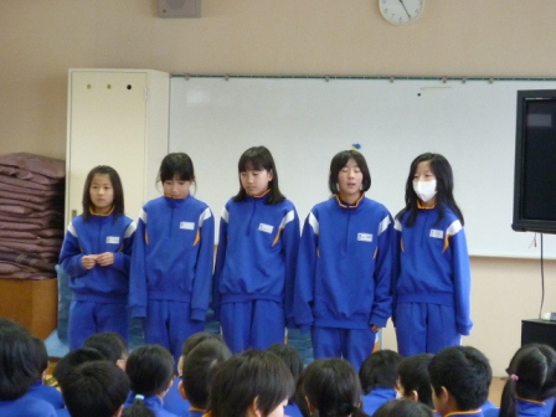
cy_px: 208
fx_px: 1462
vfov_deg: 16.2
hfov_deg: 21.5
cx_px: 278
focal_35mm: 91
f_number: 3.8
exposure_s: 1/50
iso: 400
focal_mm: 10.6
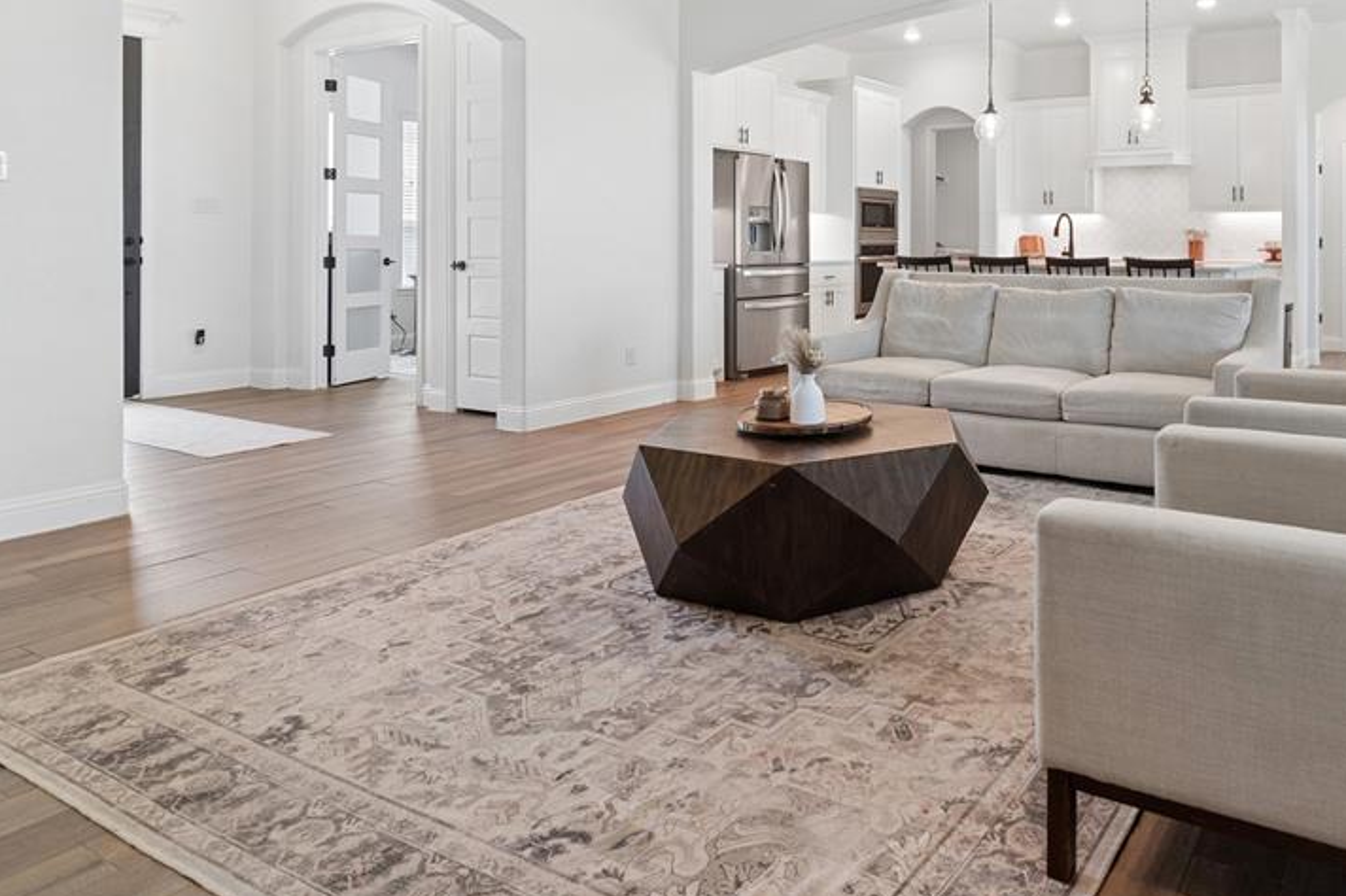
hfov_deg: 71.1
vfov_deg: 52.1
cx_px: 949
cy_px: 267
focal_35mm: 24
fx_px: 886
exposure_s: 1/13
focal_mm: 11
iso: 250
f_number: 8
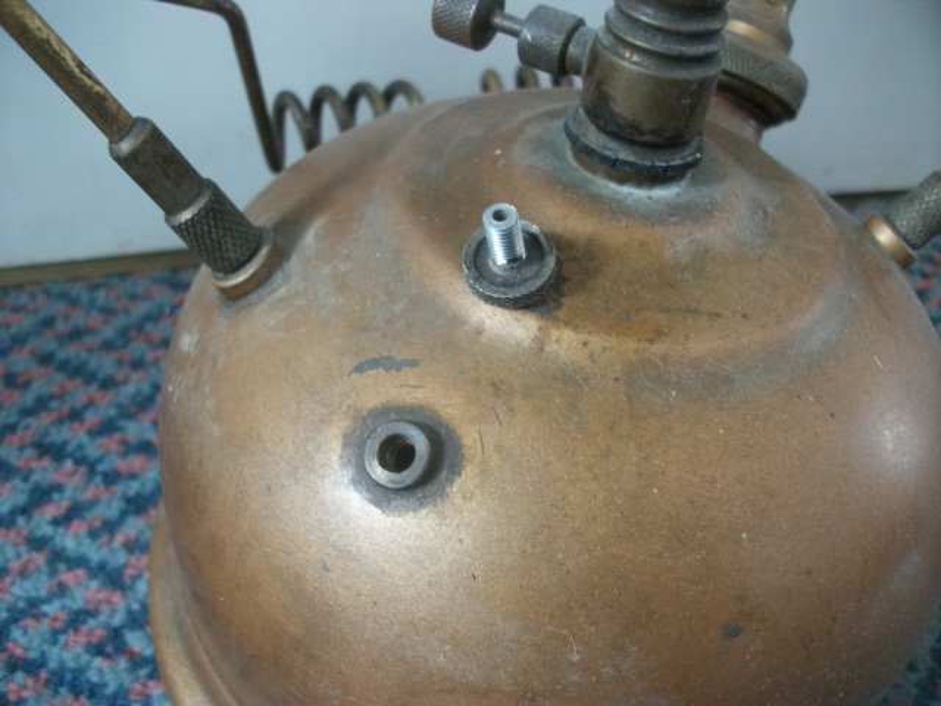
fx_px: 843
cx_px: 470
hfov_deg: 58.4
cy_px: 353
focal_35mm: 31
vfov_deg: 45.4
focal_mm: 5.7
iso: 255
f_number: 2.9
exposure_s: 1/15
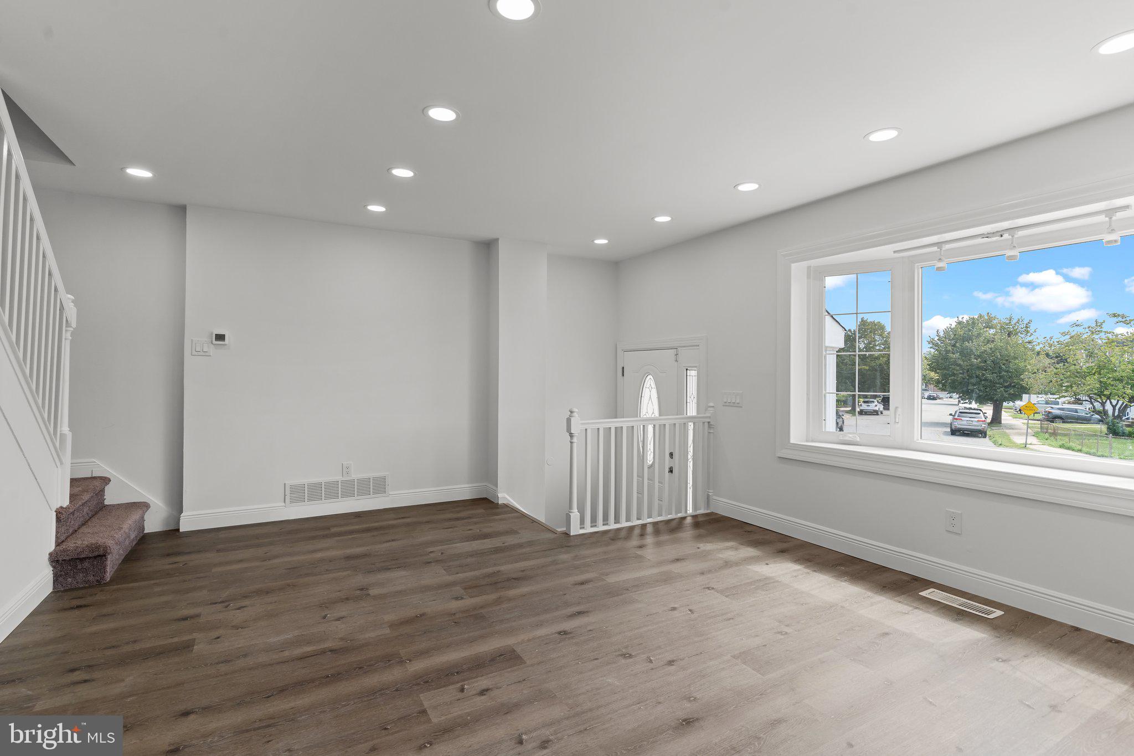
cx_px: 567
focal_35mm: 17
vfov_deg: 70.4
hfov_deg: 93.3
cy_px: 378
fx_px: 535
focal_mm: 17
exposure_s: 1/50
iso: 400
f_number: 8
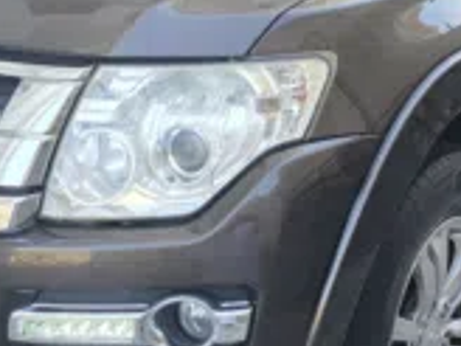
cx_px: 337
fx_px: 1199
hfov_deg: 21.6
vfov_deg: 16.4
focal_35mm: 90
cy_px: 98
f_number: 1.7
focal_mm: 6.3
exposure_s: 1/180
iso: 40
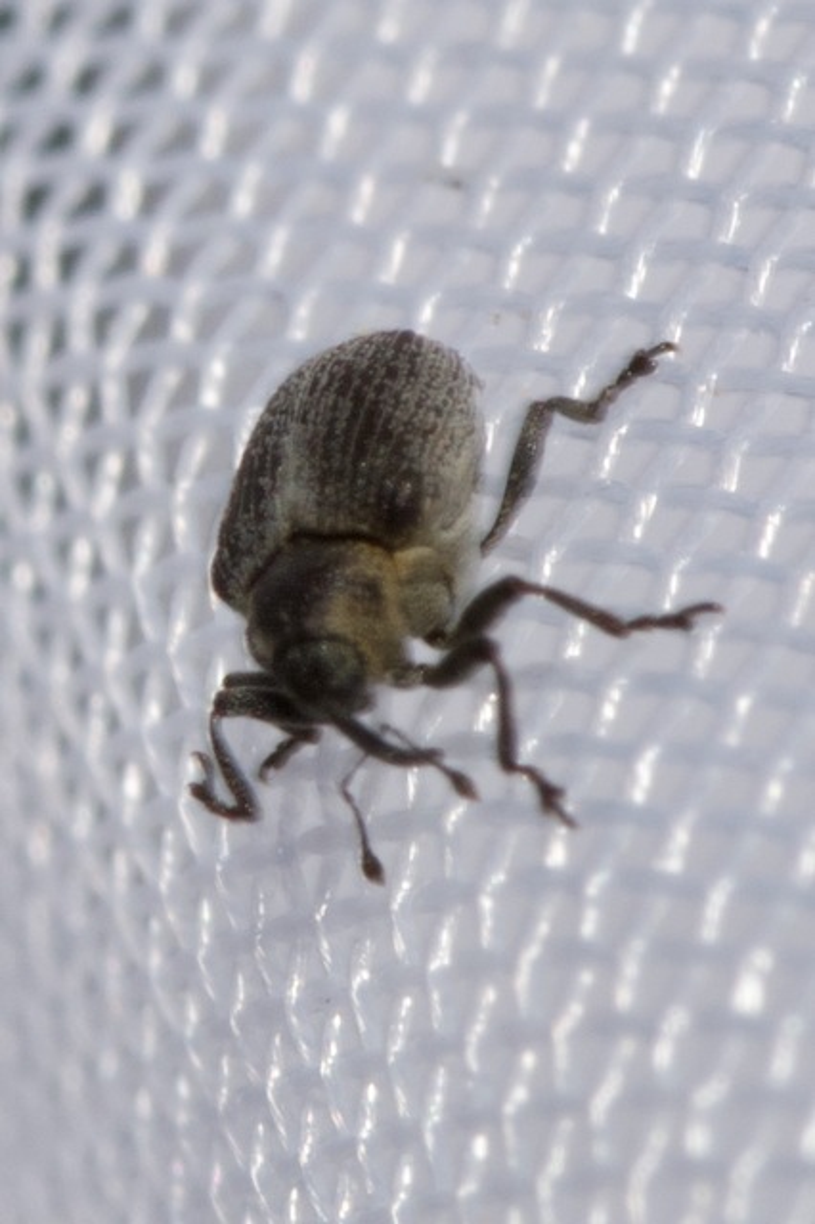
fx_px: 5354
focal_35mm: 158
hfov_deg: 8.7
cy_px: 612
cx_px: 408
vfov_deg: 13.0
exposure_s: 1/100
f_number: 29
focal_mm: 105
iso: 250
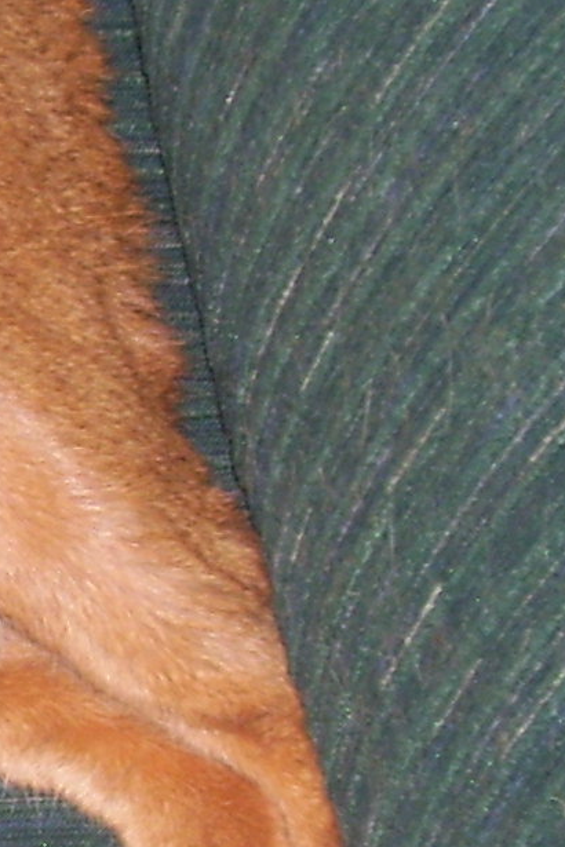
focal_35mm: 270
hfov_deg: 4.9
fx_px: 6356
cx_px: -820
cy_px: 661
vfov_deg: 7.6
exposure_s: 1/60
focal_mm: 9.4
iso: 80
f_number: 3.4
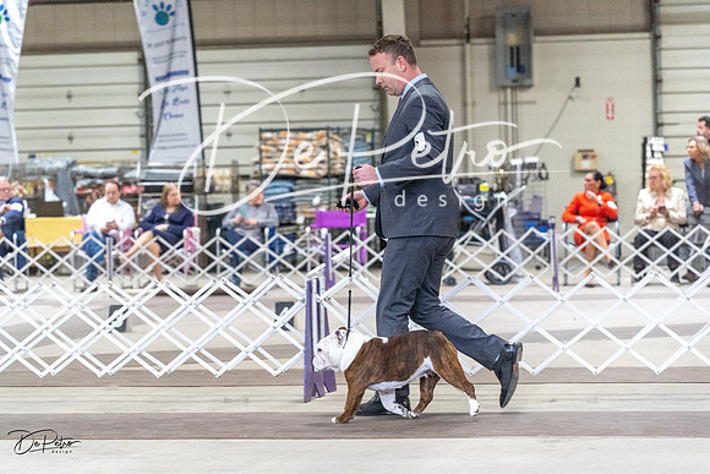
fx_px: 2328
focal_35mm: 118
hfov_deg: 17.3
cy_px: 237
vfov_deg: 11.6
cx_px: 355
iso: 6400
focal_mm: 118
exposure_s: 1/320
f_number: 4.5
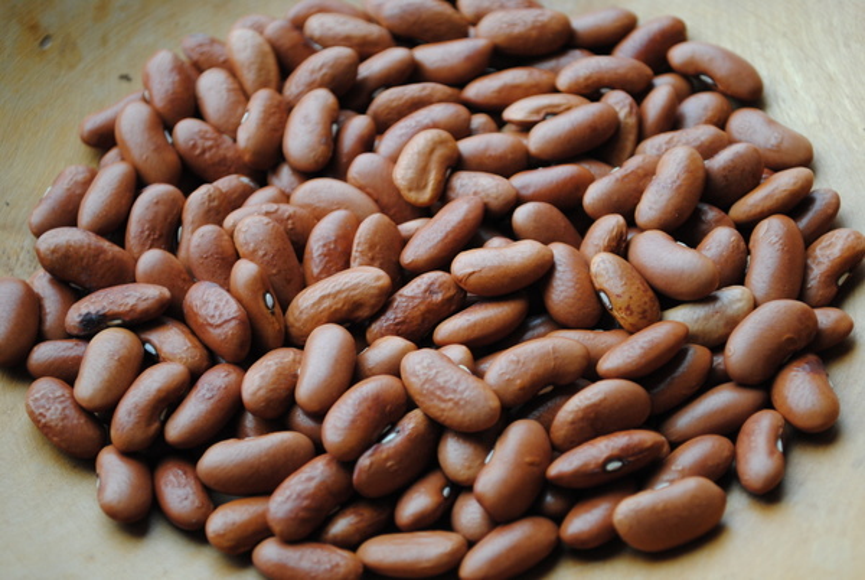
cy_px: 290
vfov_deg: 16.6
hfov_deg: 24.6
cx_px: 432
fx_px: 1985
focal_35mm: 82
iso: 400
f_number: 5.6
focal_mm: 55
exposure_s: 1/50
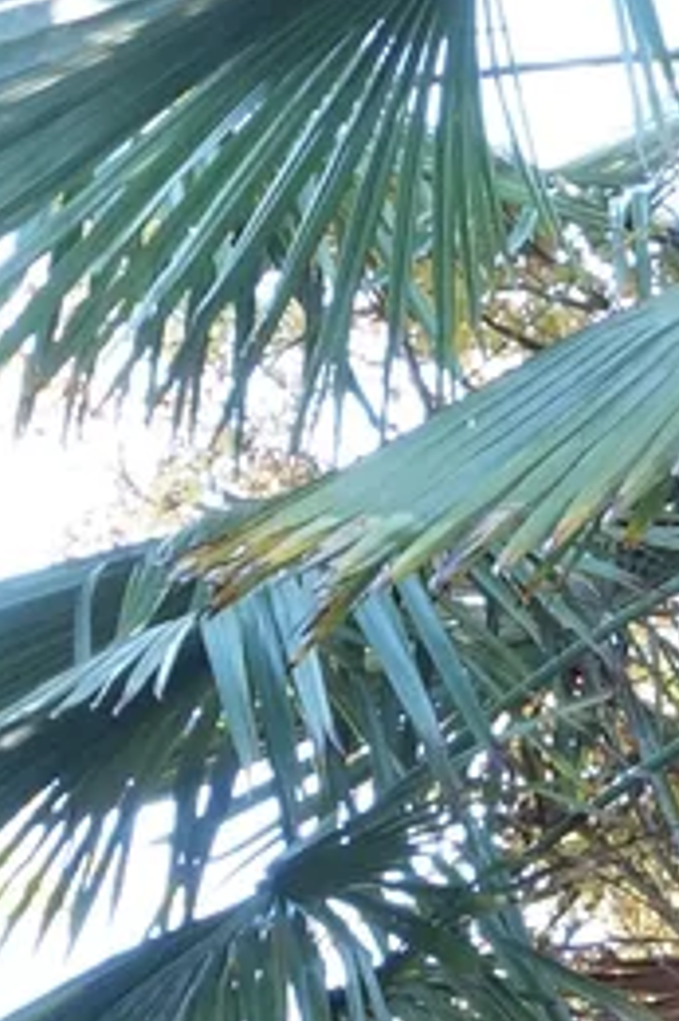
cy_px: 1257
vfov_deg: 10.4
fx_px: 5495
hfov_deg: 7.0
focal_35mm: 194
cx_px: 993
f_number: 5.6
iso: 400
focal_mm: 10.4
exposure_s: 1/30
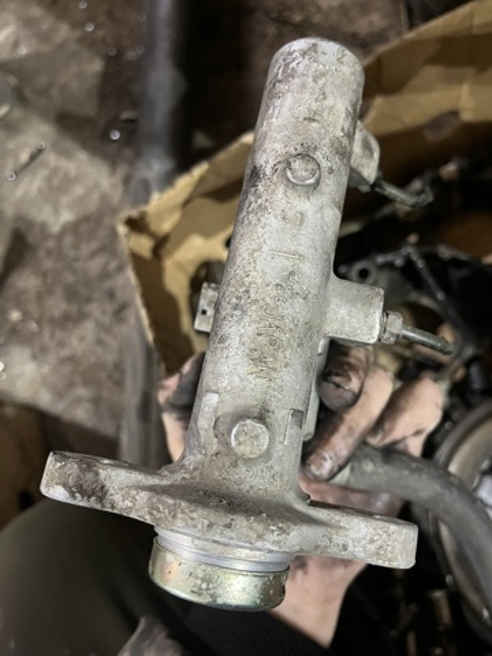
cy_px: 328
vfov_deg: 67.3
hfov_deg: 53.1
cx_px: 246
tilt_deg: -68.5
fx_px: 493
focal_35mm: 26
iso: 500
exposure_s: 1/33
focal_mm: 5.1
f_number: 1.6
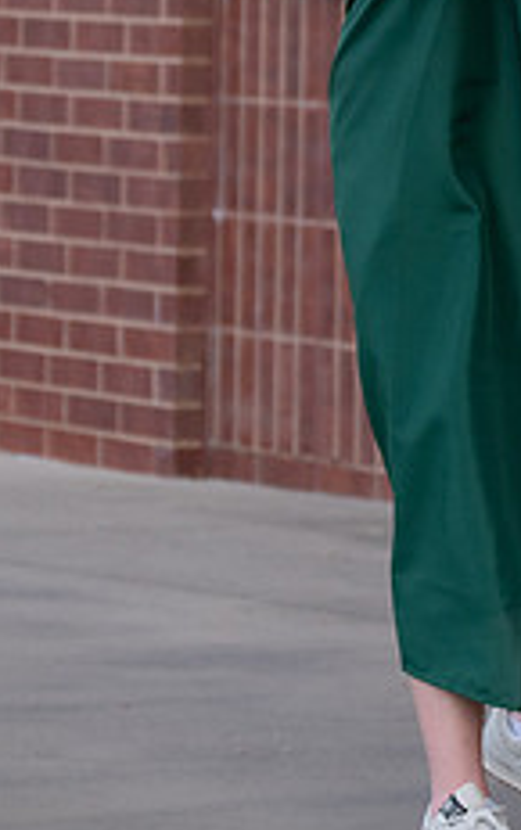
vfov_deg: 7.7
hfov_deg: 4.9
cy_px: -12
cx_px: 537
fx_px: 6138
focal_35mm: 271
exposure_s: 1/1000
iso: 400
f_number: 2.8
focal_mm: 70
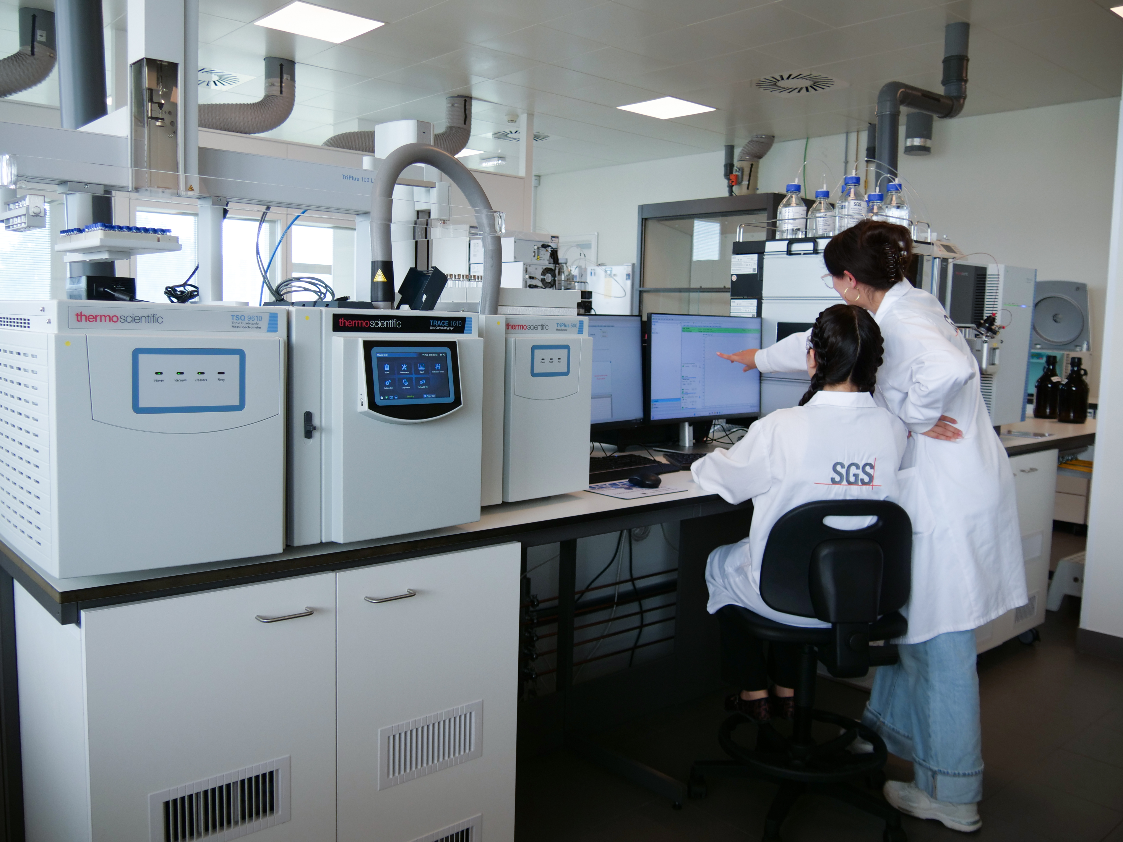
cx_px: 562
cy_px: 421
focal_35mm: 28
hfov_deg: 63.4
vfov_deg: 49.7
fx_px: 908
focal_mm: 14
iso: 200
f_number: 3.5
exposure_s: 1/80
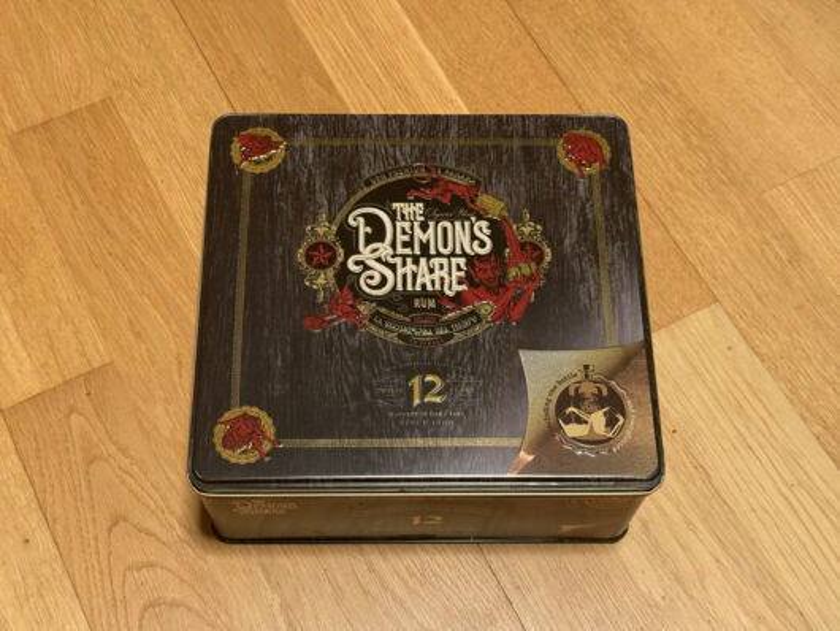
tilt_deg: -64.0
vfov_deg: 30.3
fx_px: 1165
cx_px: 420
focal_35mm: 48
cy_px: 316
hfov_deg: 39.6
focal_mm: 6.76
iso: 320
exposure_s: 1/40
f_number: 1.78
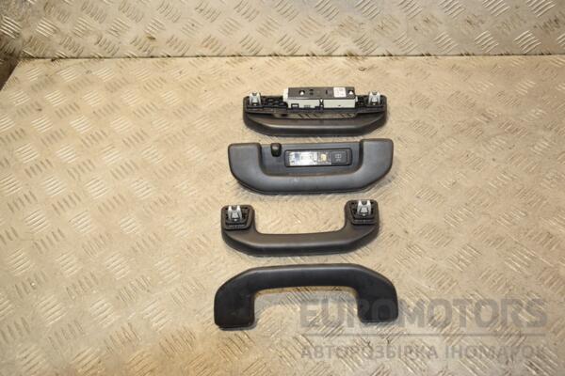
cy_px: 188
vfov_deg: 36.9
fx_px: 565
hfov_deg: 53.1
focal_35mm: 36
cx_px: 282
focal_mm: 24
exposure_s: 1/200
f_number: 5.6
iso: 800
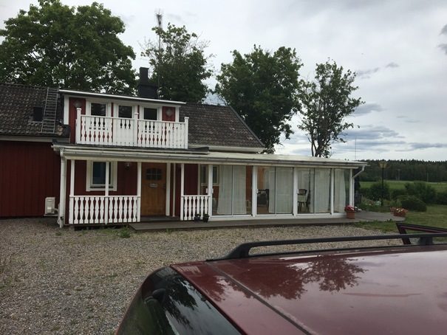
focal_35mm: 29
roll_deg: -1.3
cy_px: 168
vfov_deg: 48.2
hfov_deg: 61.6
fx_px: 375
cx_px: 224
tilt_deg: +1.0
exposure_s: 1/974
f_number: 2.2
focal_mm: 4.15
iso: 25
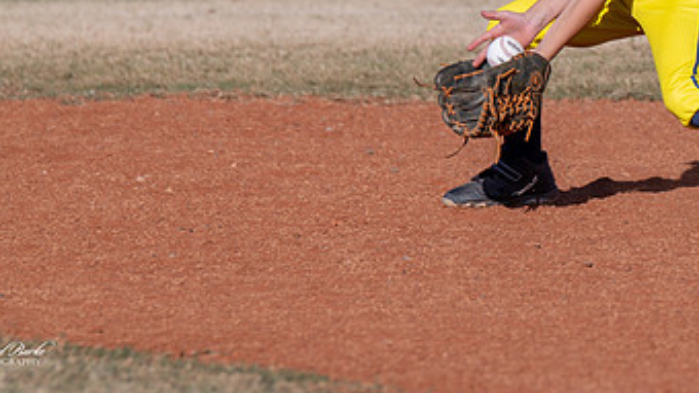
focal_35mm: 717
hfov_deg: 3.0
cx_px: 731
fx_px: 13285
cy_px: 26
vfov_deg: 1.7
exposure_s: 1/1000
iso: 125
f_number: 5.6
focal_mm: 280
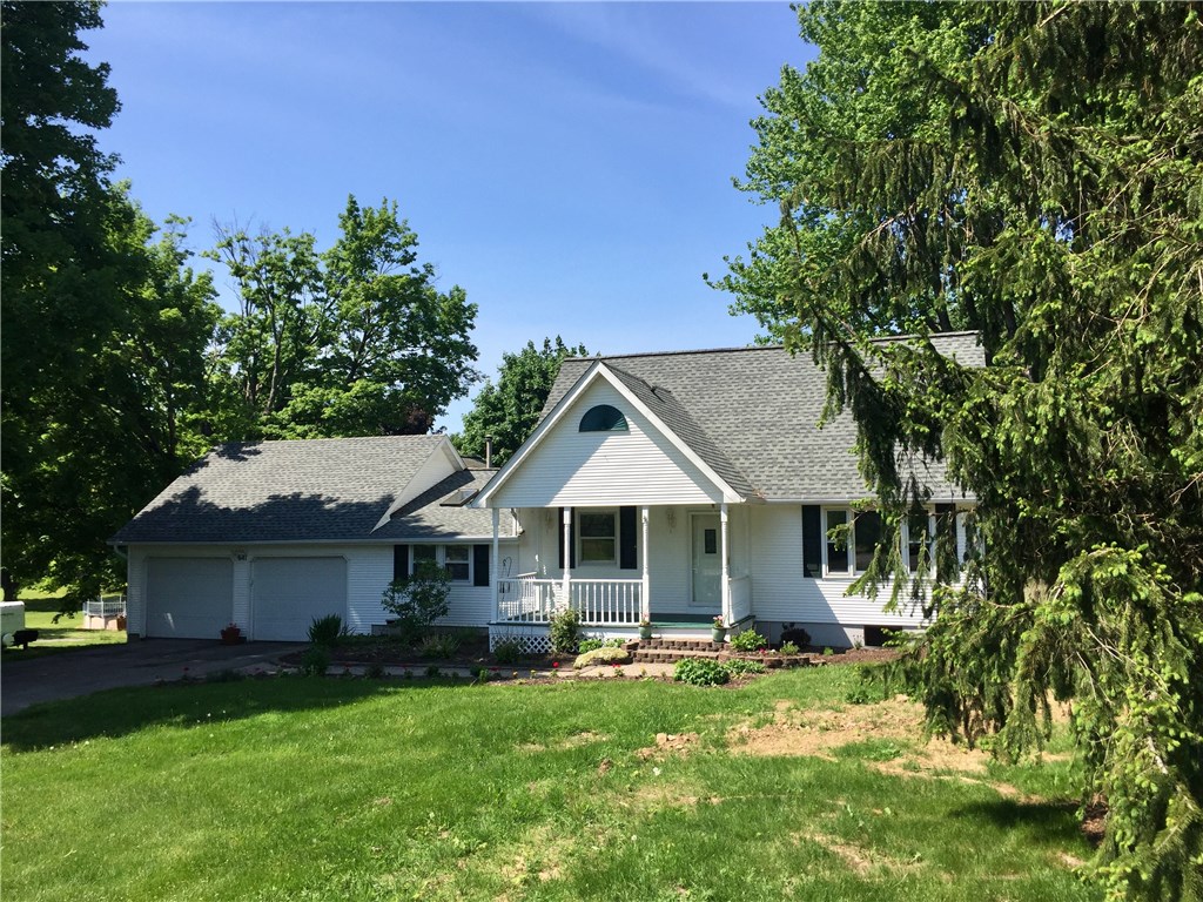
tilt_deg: +2.7
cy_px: 451
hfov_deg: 61.7
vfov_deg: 48.2
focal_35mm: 29
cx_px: 602
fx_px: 1008
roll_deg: -1.2
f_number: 2.2
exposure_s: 1/1647
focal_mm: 4.15
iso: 32
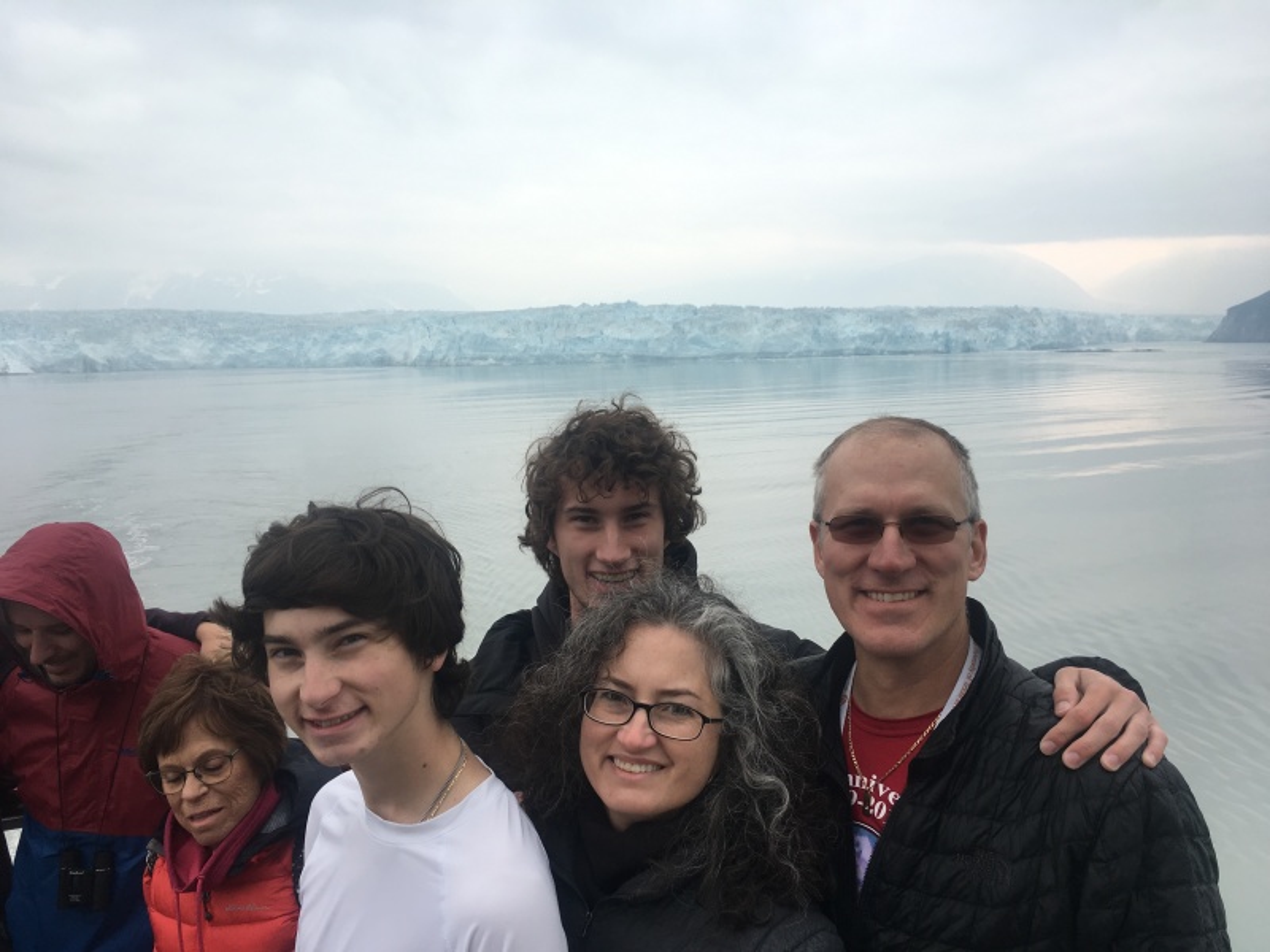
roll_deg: +1.5
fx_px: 1064
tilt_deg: -6.5
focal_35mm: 29
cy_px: 476
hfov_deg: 61.7
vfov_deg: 48.2
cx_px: 635
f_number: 2.2
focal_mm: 4.15
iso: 25
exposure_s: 1/455
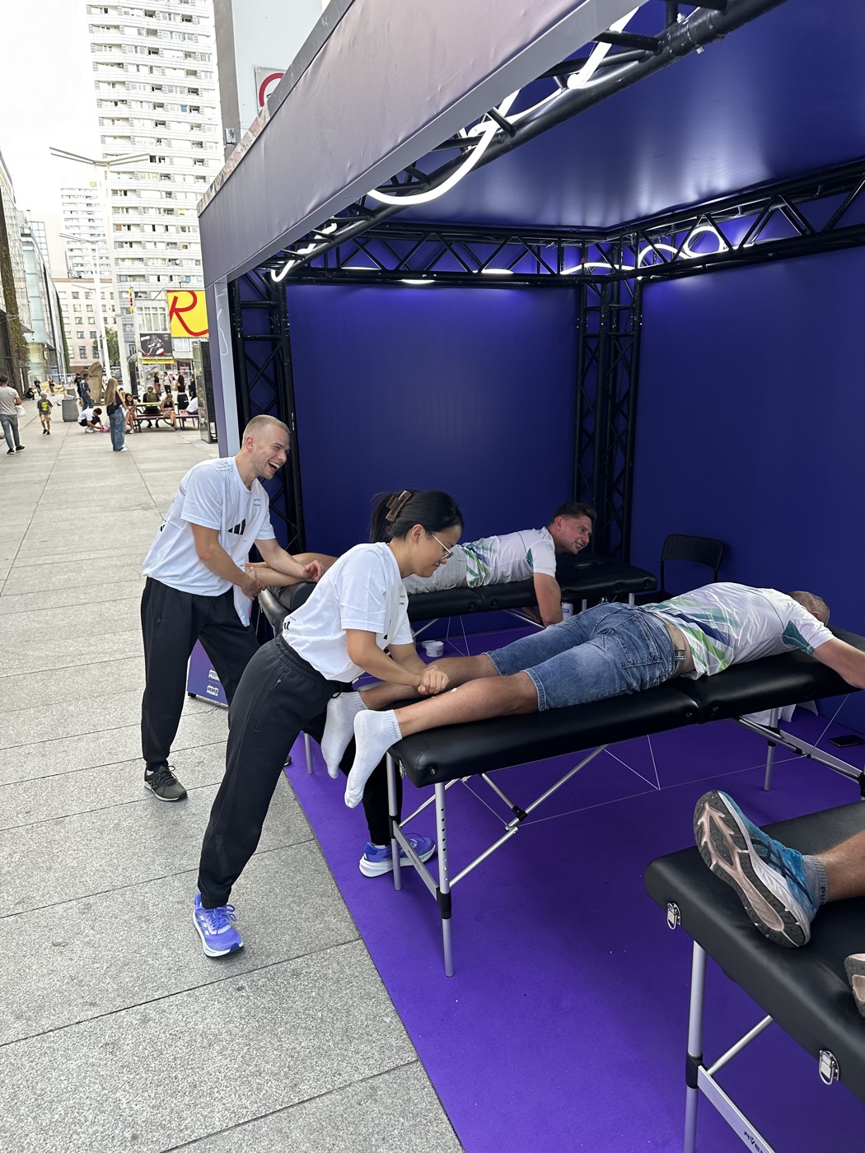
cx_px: 432
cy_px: 576
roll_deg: +0.7
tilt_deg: -12.0
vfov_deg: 71.6
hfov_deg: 56.8
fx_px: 800
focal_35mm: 24
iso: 160
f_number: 1.78
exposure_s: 1/100
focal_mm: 6.86
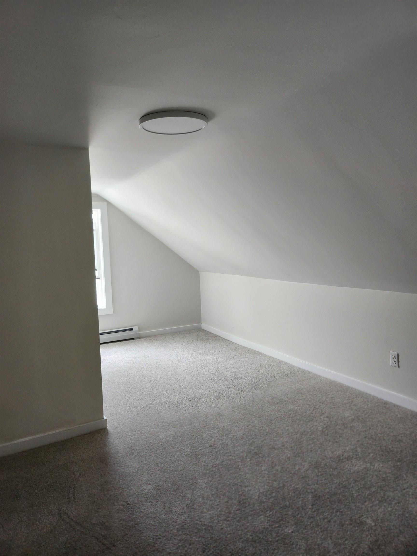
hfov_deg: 56.8
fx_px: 385
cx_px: 208
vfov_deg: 71.6
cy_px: 278
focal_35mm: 24
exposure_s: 1/120
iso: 320
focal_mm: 5
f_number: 1.8
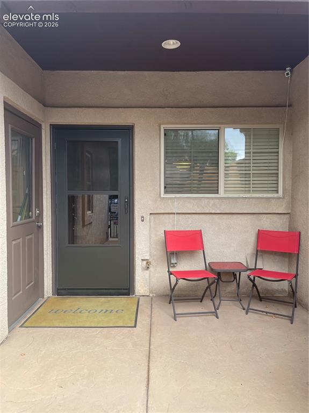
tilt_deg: -3.0
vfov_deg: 67.3
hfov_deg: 53.0
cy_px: 206
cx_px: 154
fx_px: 310
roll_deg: +0.3
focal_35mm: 26
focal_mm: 4.2
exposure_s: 1/121
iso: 40
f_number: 1.6
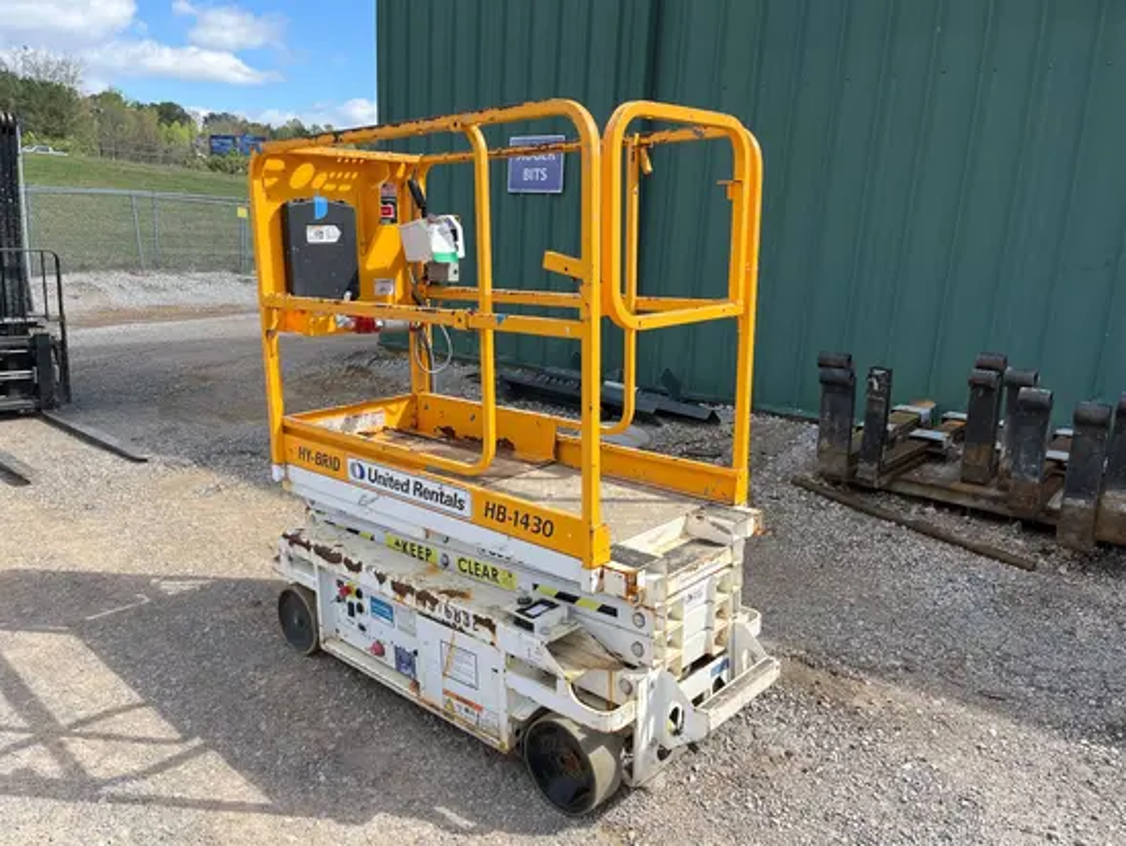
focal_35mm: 26
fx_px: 846
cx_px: 563
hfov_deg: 67.3
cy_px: 423
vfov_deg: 53.1
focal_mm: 5.1
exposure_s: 1/1802
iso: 50
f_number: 1.6
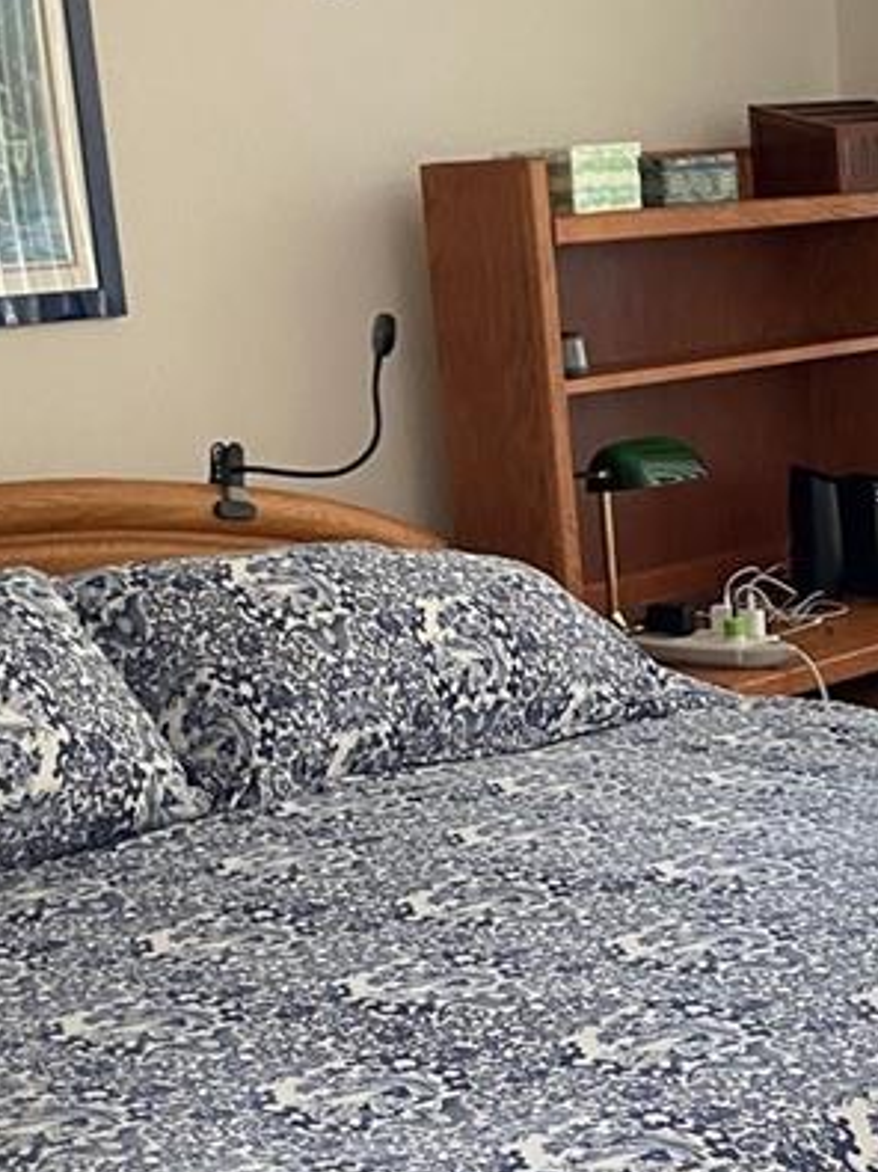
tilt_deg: -14.4
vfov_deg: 24.4
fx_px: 2673
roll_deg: +3.0
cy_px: 911
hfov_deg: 18.3
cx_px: 792
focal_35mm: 79
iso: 250
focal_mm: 4.2
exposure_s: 1/60
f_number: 1.6
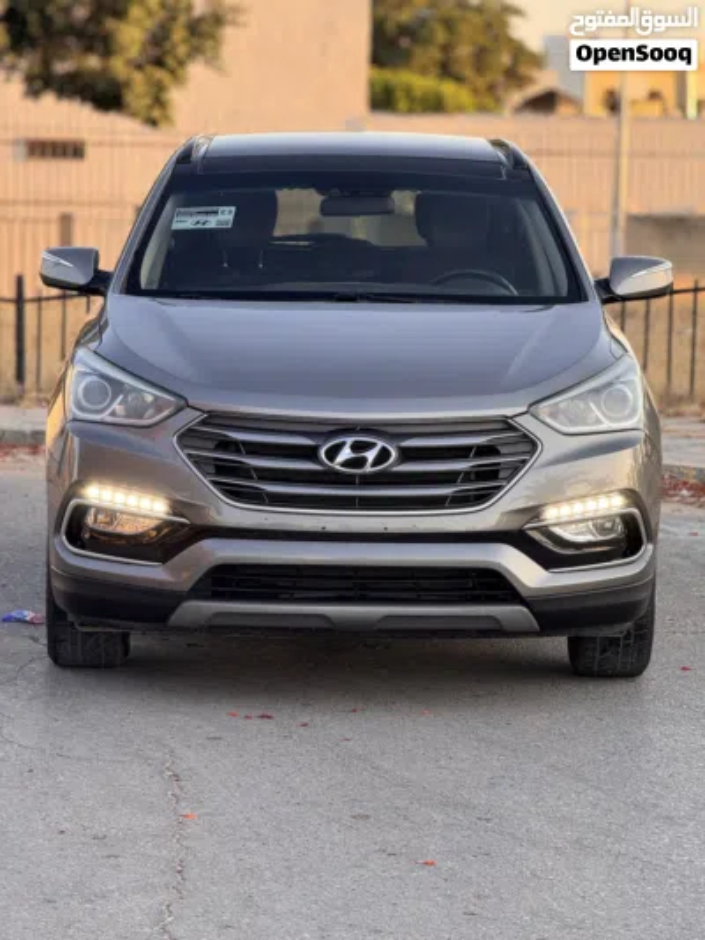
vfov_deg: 16.4
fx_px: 3257
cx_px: 352
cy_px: 470
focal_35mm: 120
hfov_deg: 12.4
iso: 50
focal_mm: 15.66
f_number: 2.8
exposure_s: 1/108
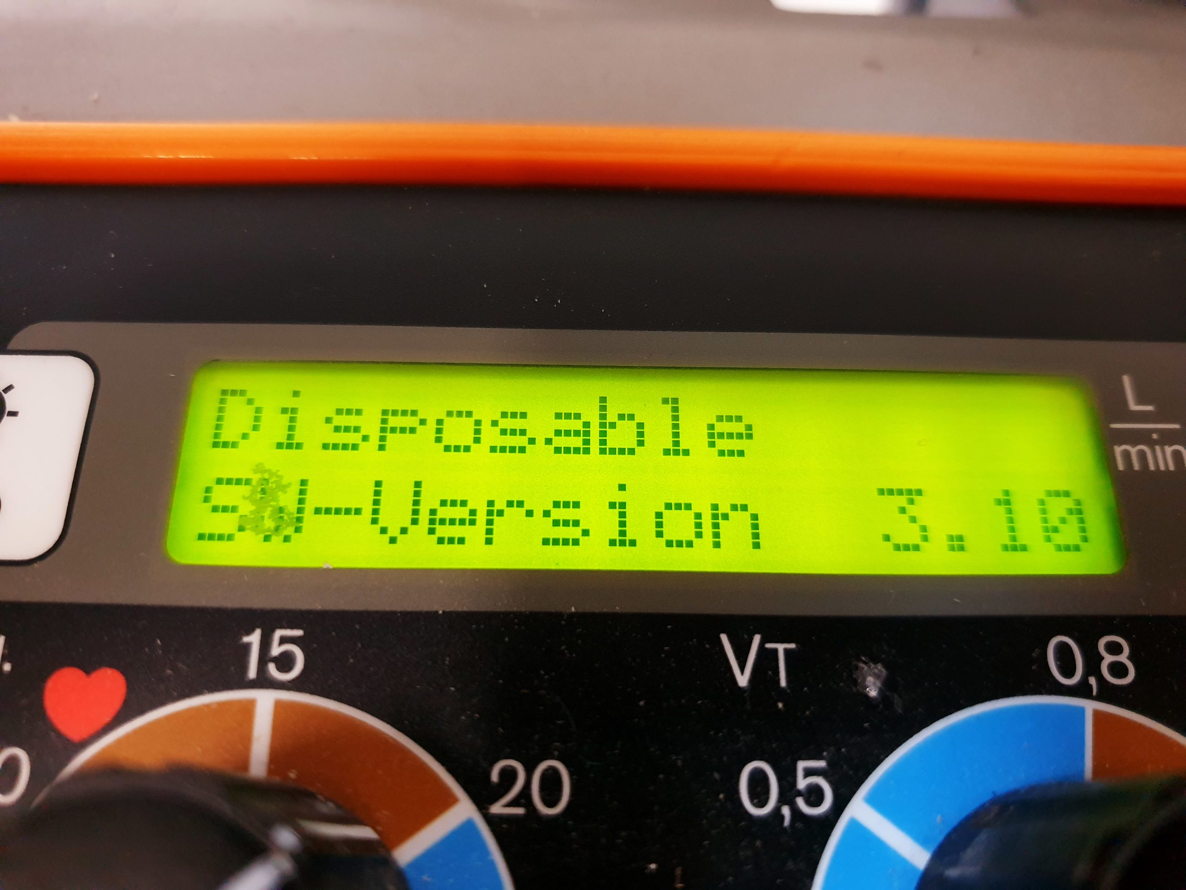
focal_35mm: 26
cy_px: 445
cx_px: 593
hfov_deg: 67.3
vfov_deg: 53.1
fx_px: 891
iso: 320
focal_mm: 4.3
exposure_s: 1/33
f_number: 1.5
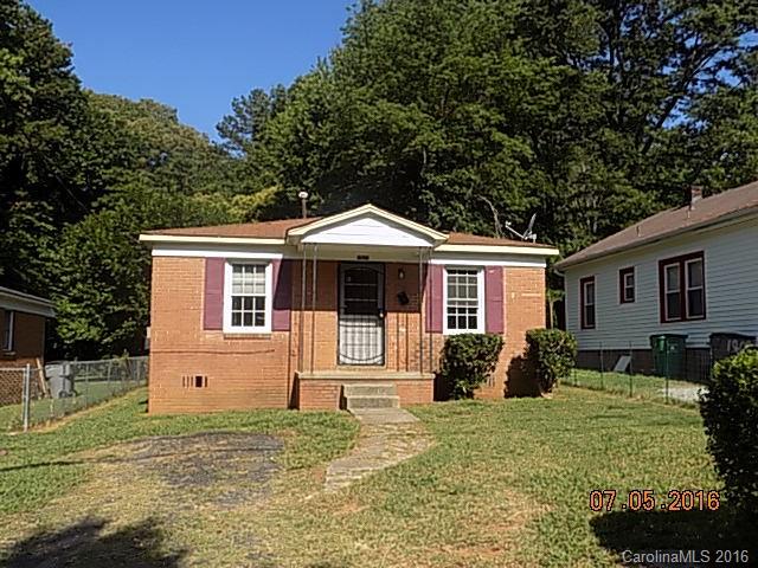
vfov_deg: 46.8
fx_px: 657
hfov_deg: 60.0
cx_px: 379
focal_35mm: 30
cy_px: 284
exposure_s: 1/800
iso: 80
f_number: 3.3
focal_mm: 5.3
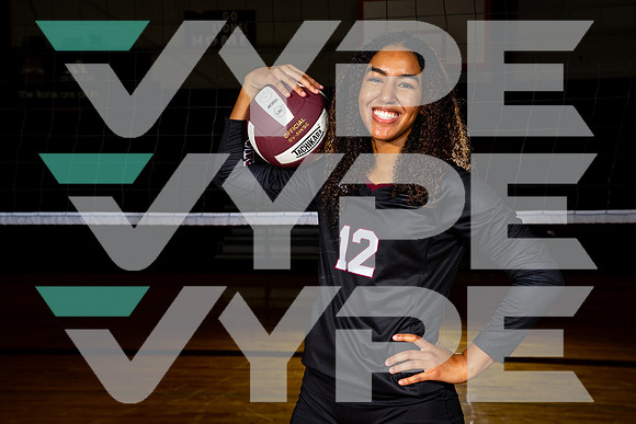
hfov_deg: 35.0
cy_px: 212
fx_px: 1007
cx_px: 318
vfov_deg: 23.8
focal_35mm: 57
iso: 100
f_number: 8
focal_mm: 57
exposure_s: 1/125
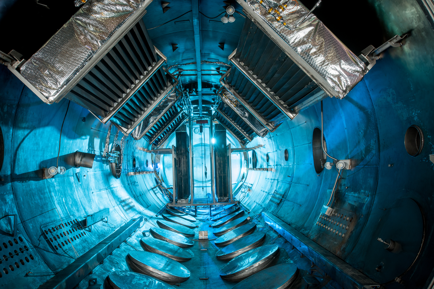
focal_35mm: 32
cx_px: 217
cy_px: 144
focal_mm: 32
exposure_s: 1/25
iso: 200
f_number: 11
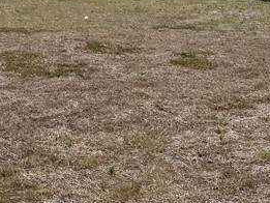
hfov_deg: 20.7
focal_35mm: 94
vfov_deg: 15.6
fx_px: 734
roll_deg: -0.6
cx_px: 65
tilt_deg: -8.2
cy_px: 39
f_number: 1.78
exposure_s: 1/5714
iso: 80
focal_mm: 6.76
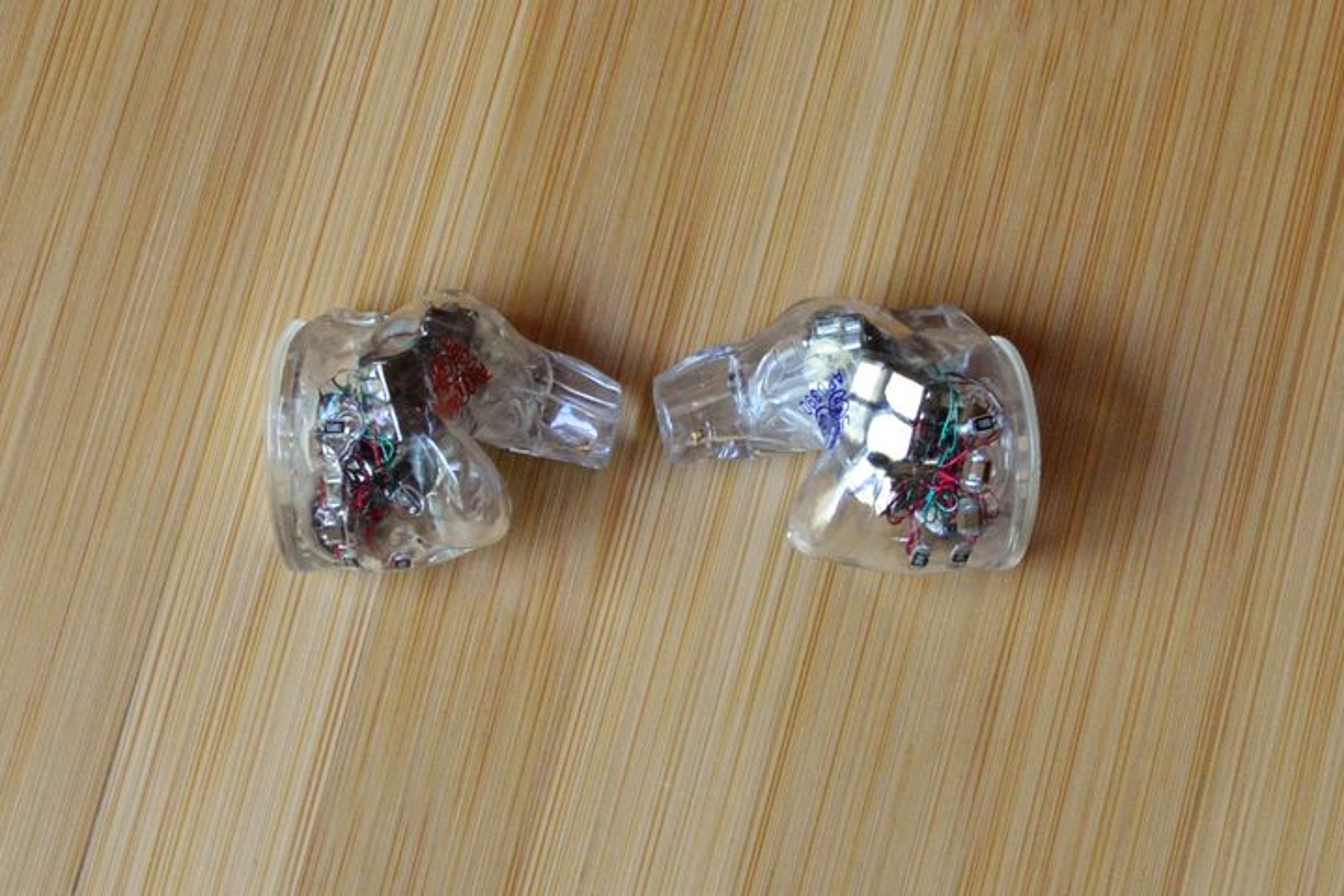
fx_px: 1232
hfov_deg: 57.2
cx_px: 672
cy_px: 448
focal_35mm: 33
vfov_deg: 40.0
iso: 400
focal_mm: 22
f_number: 3.8
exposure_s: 1/50
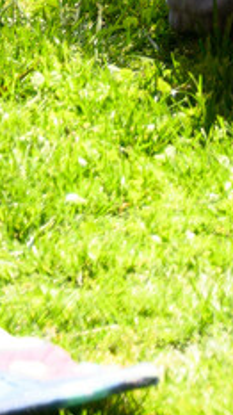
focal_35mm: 432
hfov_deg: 2.5
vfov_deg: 4.8
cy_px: -785
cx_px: 1775
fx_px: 4747
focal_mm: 47
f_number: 3.2
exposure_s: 1/800
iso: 400
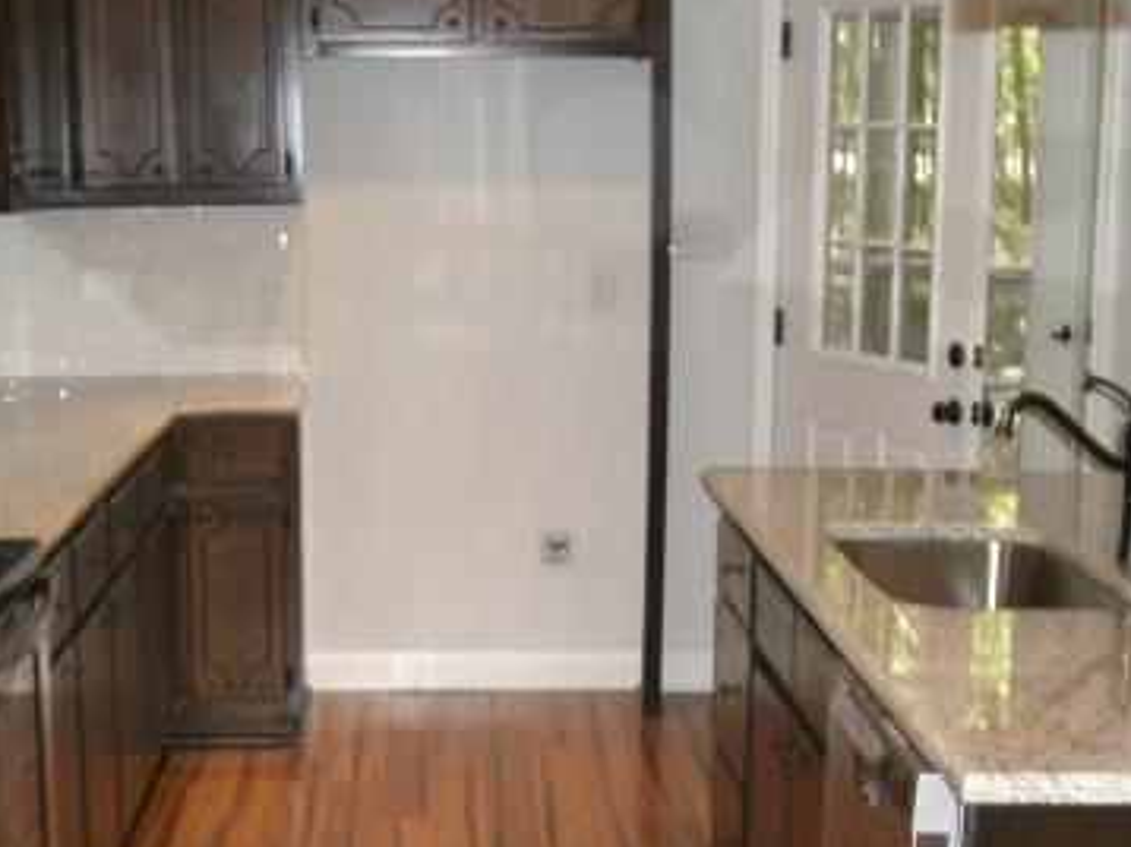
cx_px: 490
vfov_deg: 21.3
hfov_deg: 28.5
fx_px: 2220
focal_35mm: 68
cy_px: 679
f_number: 2.7
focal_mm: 6.2
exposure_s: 1/60
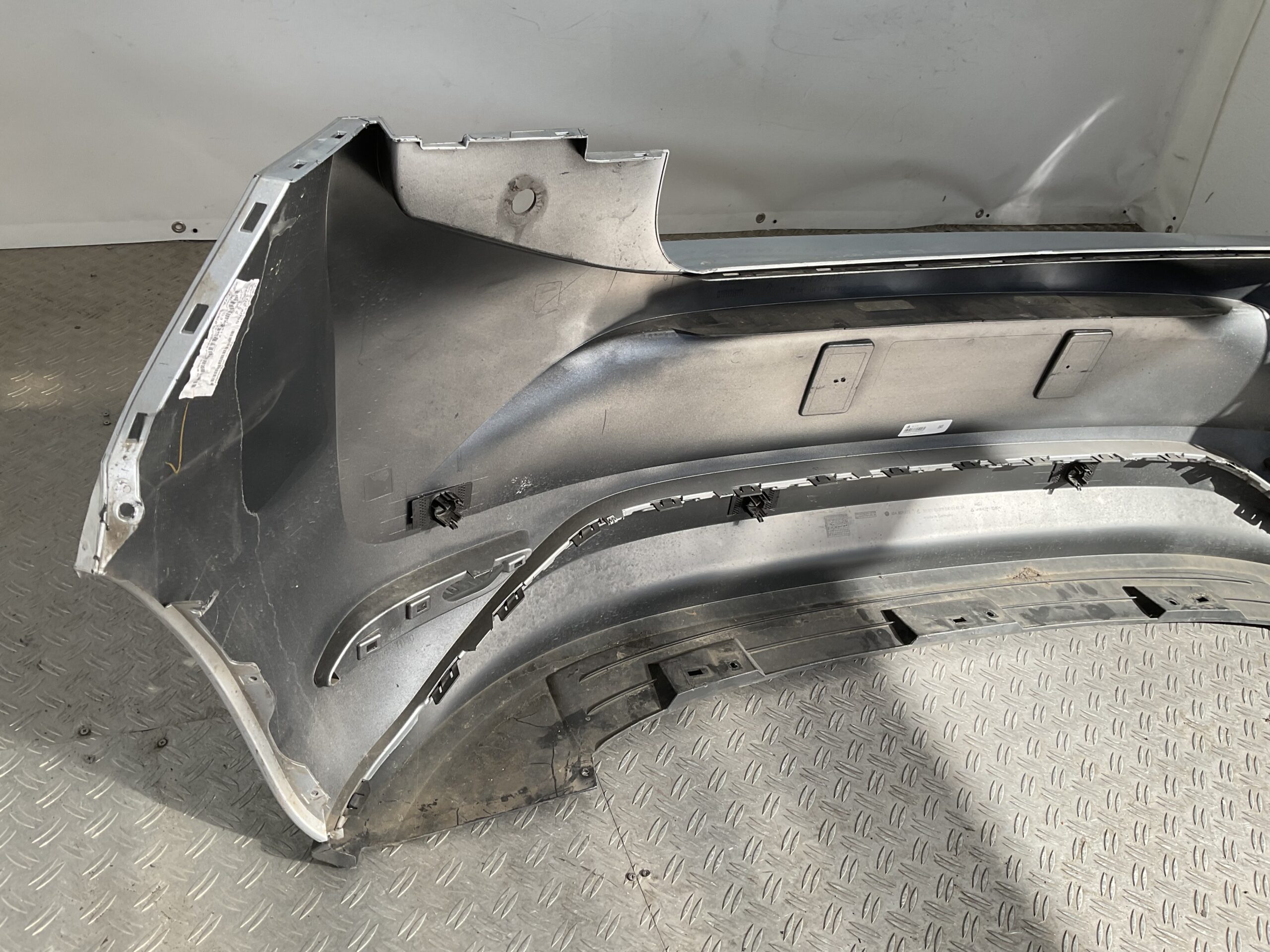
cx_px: 635
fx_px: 1064
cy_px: 476
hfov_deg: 61.7
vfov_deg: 48.2
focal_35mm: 29
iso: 16
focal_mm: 3
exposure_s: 1/551
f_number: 1.8
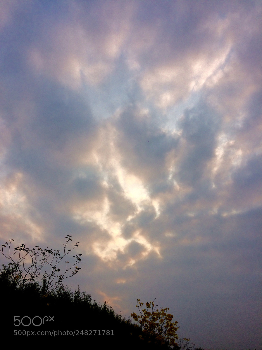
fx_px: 293
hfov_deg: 48.2
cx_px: 131
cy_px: 175
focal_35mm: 29
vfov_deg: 61.7
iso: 32
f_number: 2.2
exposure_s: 1/977
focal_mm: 4.15
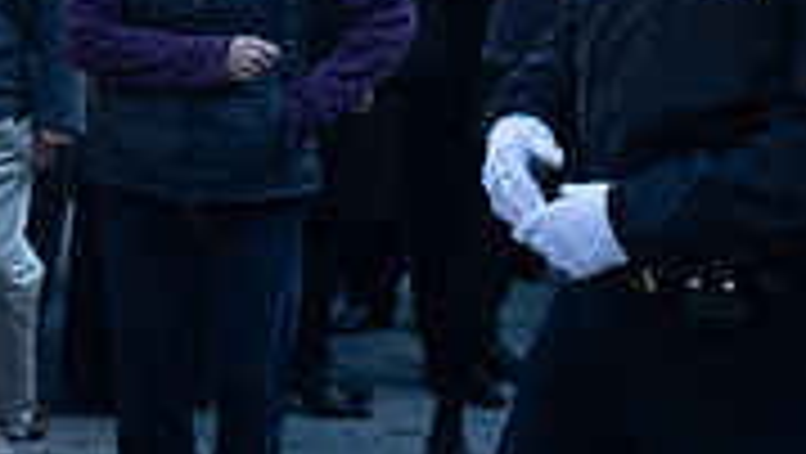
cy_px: 83
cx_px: -446
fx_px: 2545
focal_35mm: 119
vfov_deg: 10.2
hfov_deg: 16.3
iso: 800
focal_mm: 23
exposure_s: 1/640
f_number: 3.2
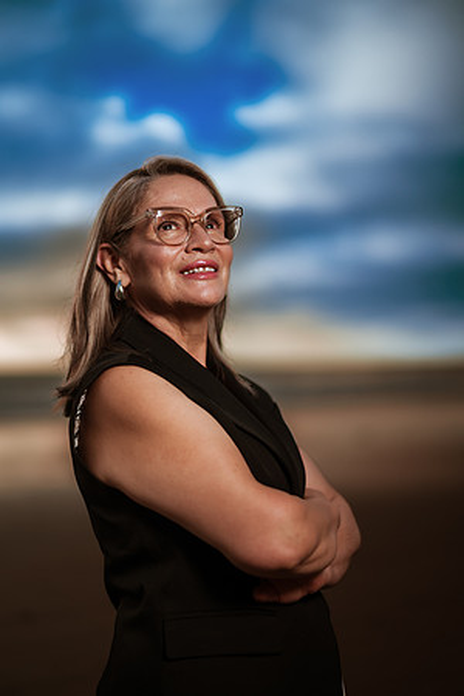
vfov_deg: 34.5
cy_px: 348
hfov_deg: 23.4
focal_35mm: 58
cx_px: 232
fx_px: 1121
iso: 50
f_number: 1.6
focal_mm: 58
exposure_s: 1/8000
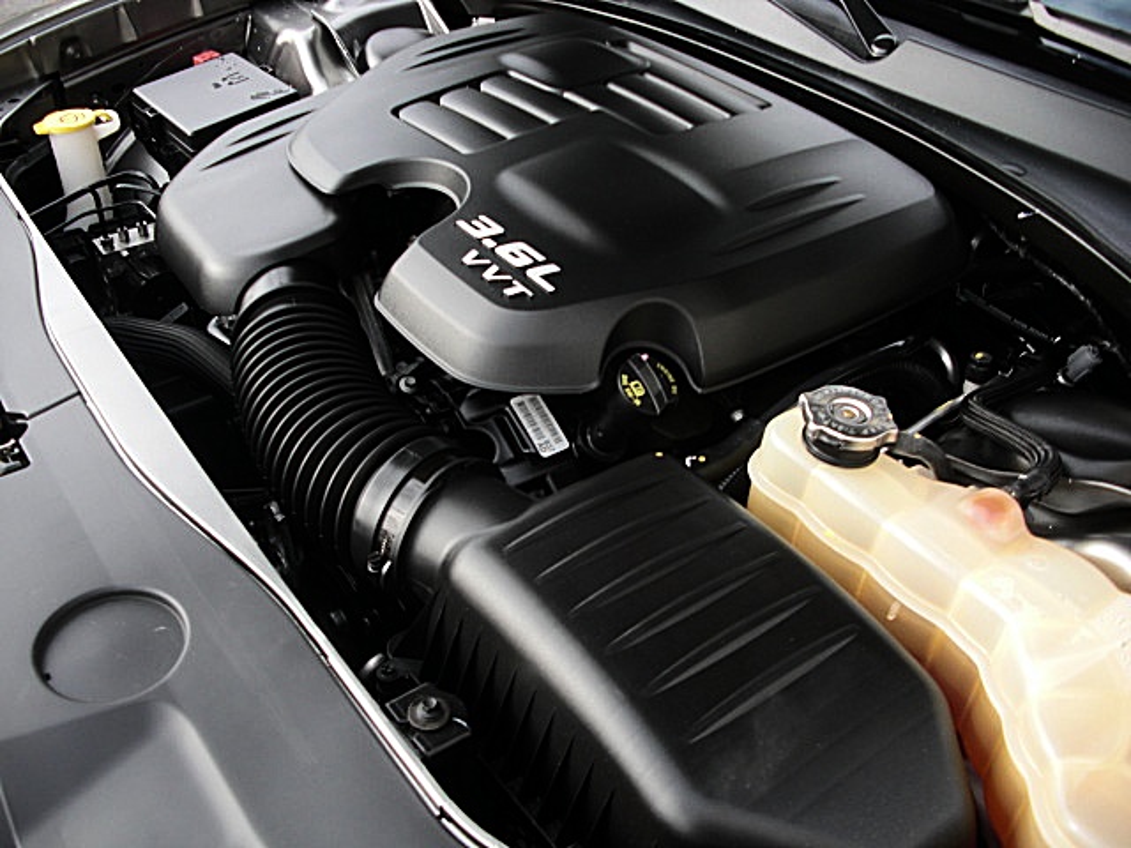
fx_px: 1176
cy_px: 424
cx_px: 566
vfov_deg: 39.7
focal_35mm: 36
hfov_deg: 51.4
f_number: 2.8
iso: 50
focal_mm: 6.3
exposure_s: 1/125
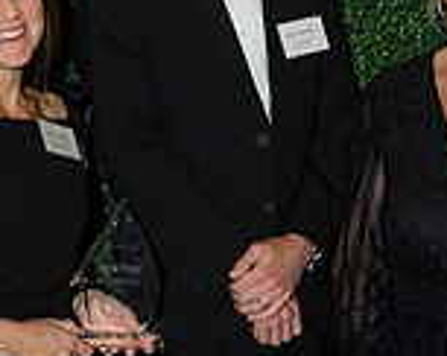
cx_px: 391
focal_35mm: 127
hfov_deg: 15.0
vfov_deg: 12.1
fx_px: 1678
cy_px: 178
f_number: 5
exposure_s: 1/160
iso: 800
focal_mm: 46
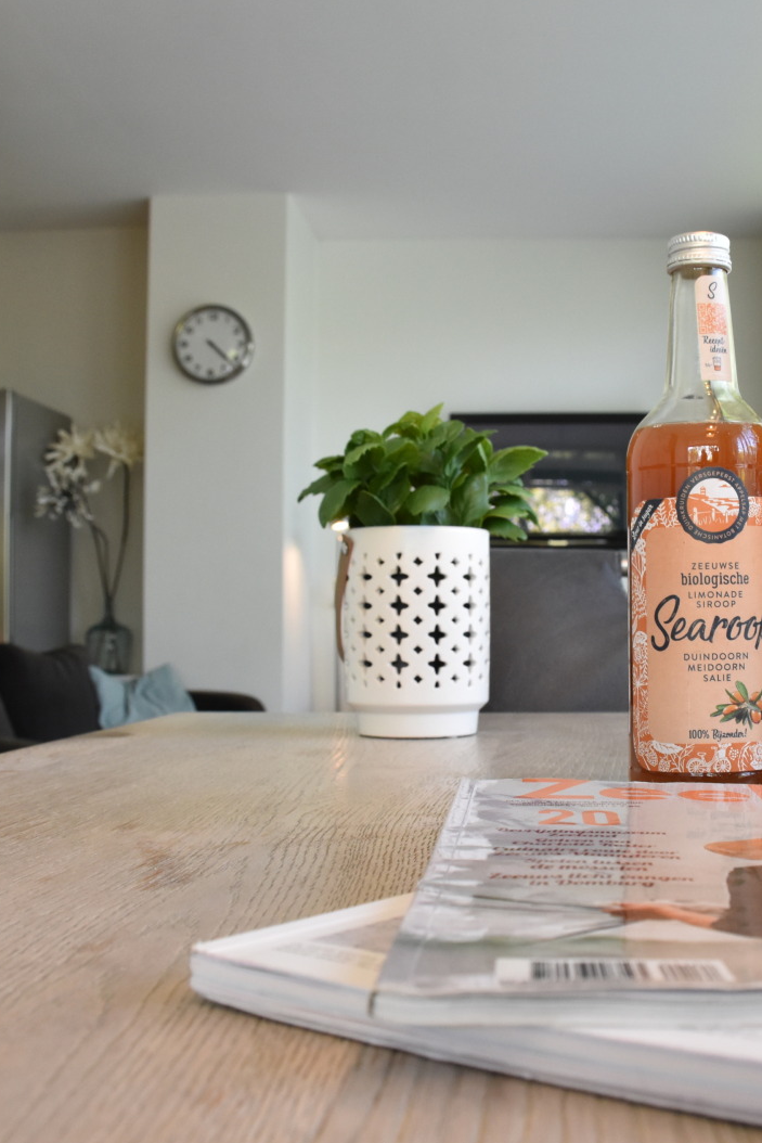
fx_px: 1301
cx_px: 539
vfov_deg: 47.4
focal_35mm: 41
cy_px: 567
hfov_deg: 32.2
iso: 1250
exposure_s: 1/125
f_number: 7.1
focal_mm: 18
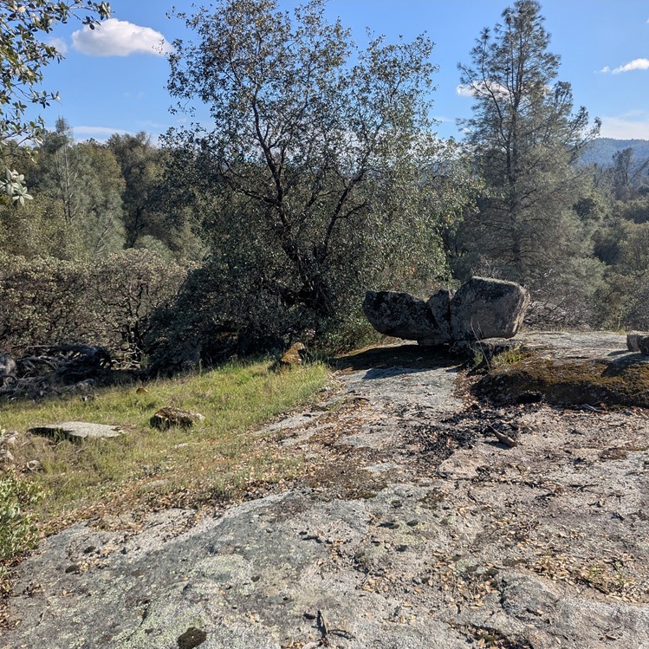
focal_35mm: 29
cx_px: 375
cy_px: 330
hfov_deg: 55.4
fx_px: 615
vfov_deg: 55.6
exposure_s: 1/2933
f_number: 1.7
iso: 46
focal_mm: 4.53
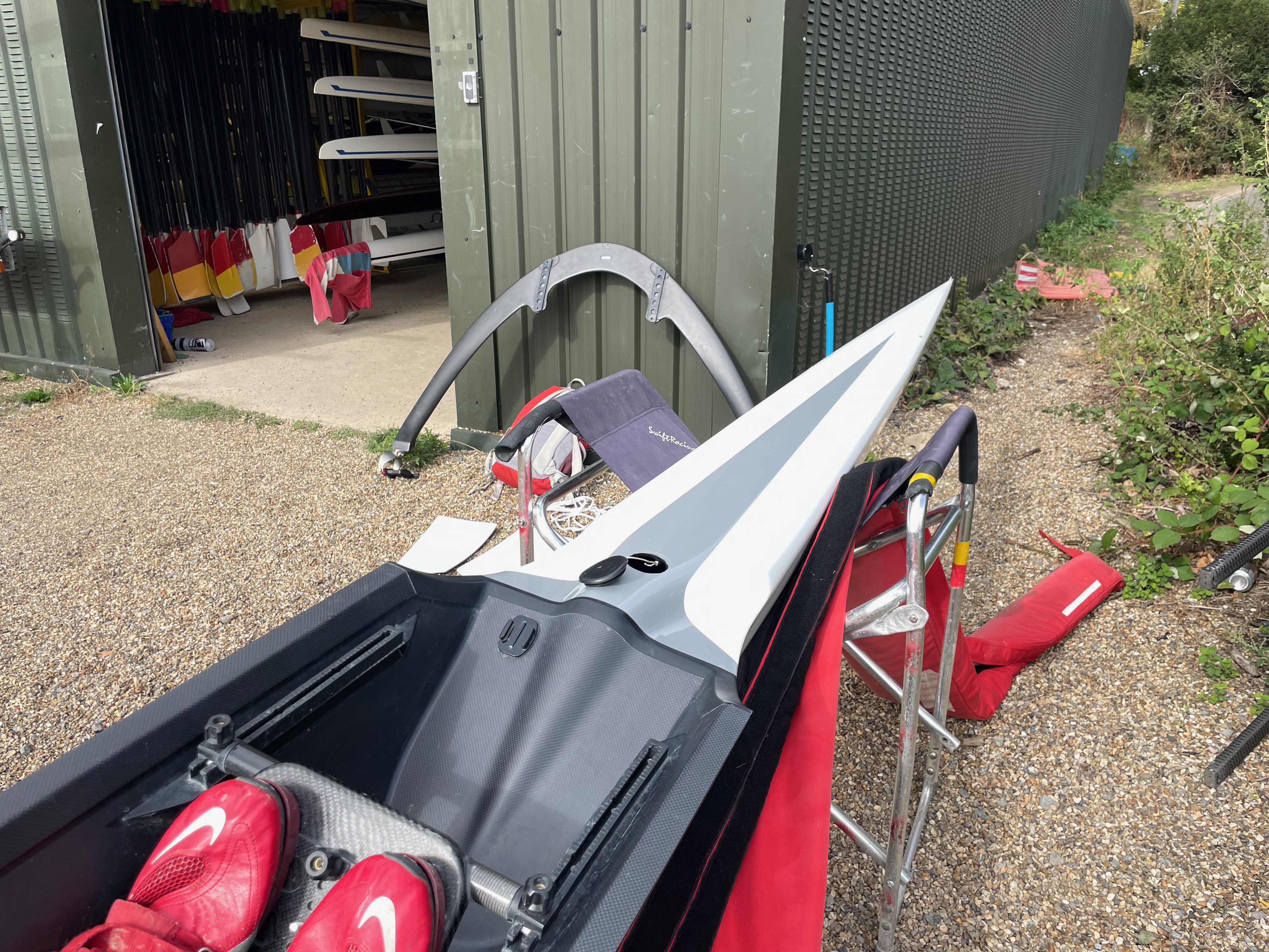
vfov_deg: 53.1
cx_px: 634
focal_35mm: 26
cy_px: 476
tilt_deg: -18.7
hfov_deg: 67.3
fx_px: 953
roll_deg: -0.4
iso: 32
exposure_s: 1/1247
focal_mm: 4.2
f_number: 1.6
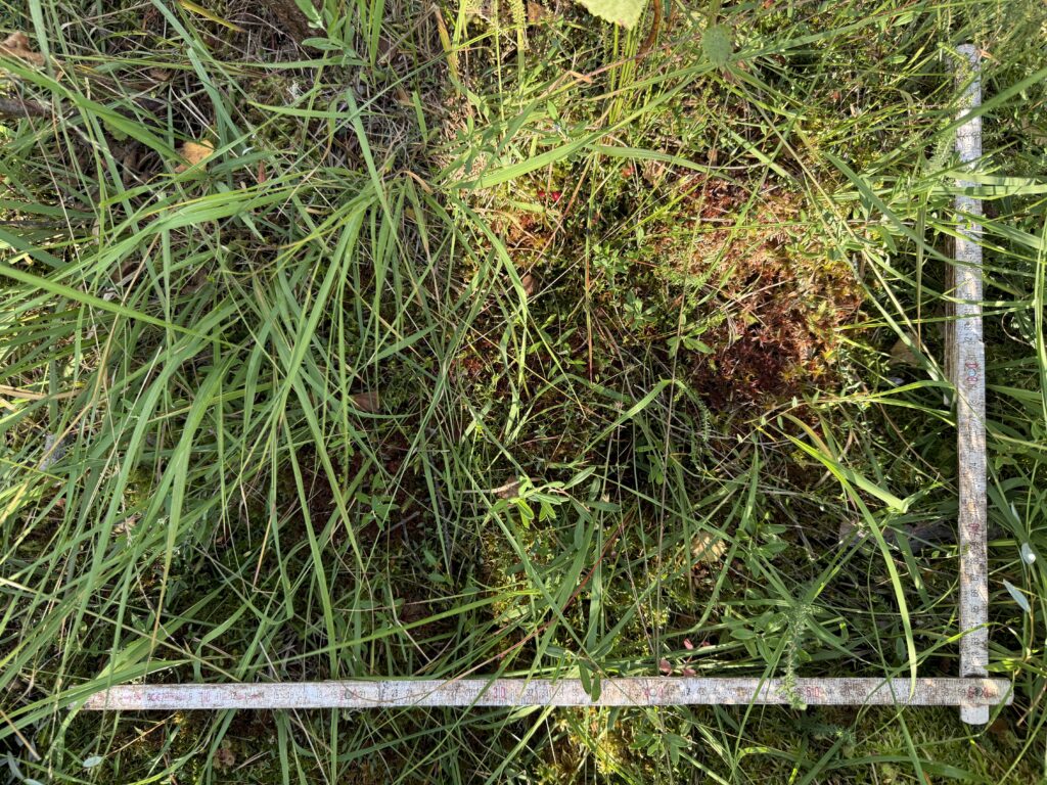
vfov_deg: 56.8
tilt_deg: -86.2
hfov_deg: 71.6
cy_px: 392
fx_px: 726
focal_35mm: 24
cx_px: 524
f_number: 1.78
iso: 50
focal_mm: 6.76
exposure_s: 1/134
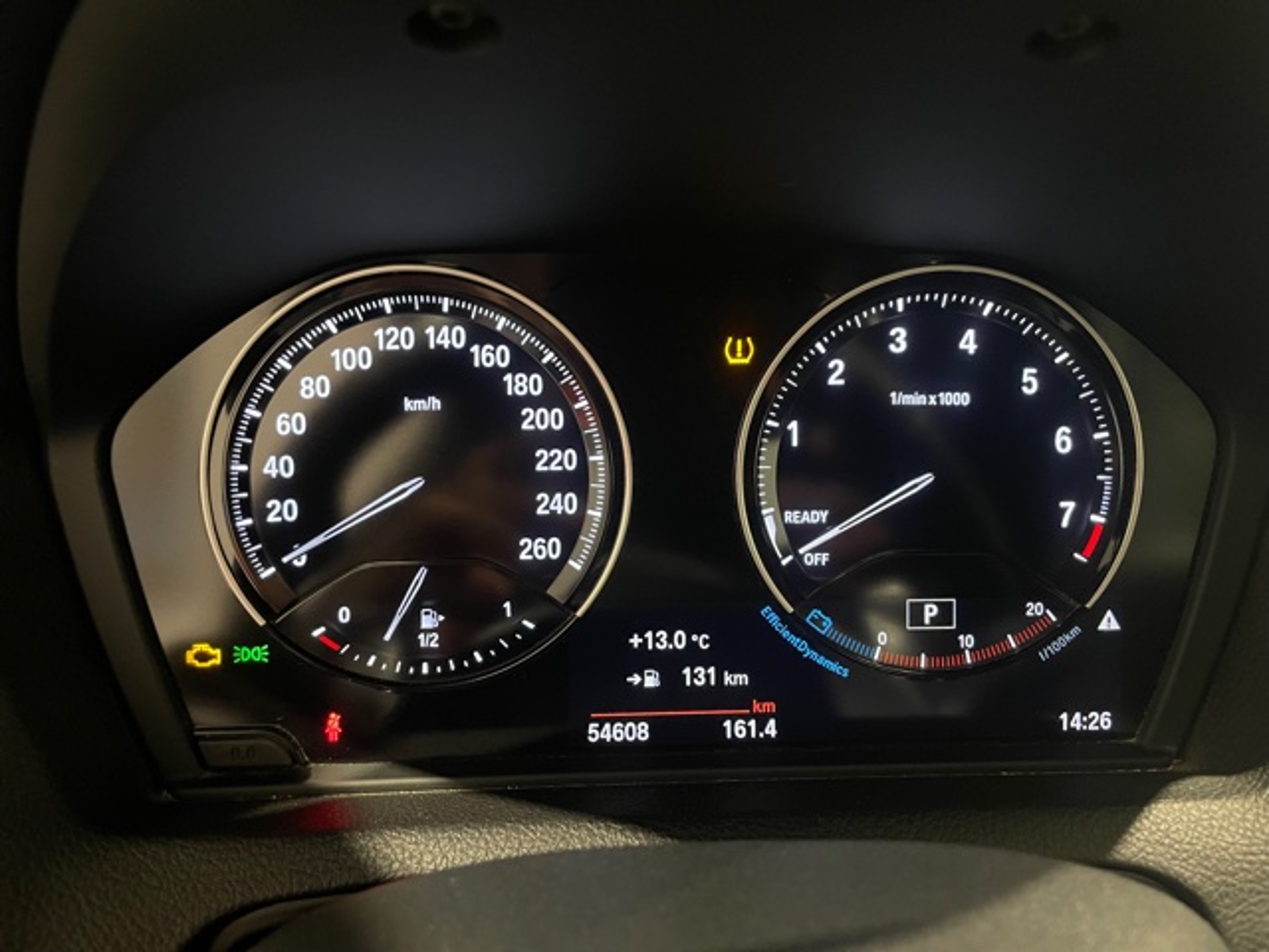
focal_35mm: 26
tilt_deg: -22.8
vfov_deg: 53.1
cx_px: 634
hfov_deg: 67.3
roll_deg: -0.8
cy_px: 476
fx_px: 953
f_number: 1.6
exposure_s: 1/25
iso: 800
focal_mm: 4.2
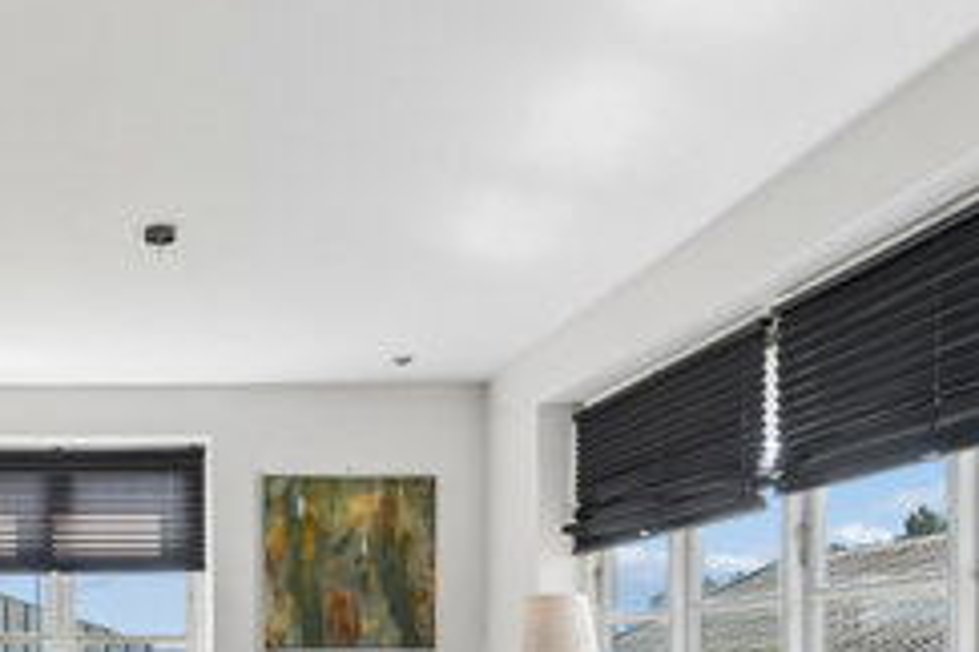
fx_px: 1251
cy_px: 698
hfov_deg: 40.0
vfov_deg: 27.1
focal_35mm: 46
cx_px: 121
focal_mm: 14
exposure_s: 1/20
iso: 200
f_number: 11
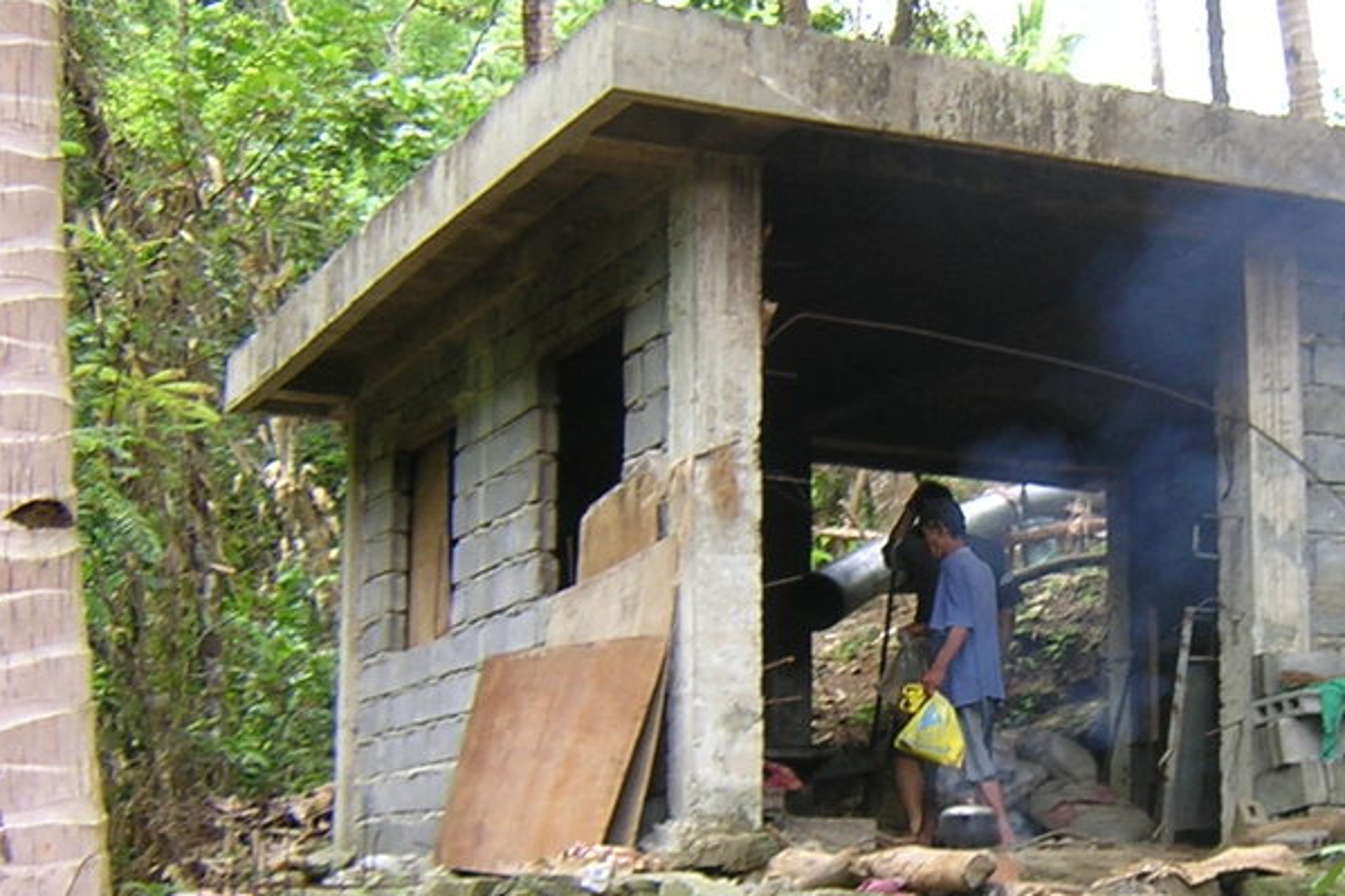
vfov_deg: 21.2
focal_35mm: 64
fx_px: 2390
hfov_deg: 30.8
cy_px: 516
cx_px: 1049
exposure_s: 1/48.6
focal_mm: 4.7
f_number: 2.6
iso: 100
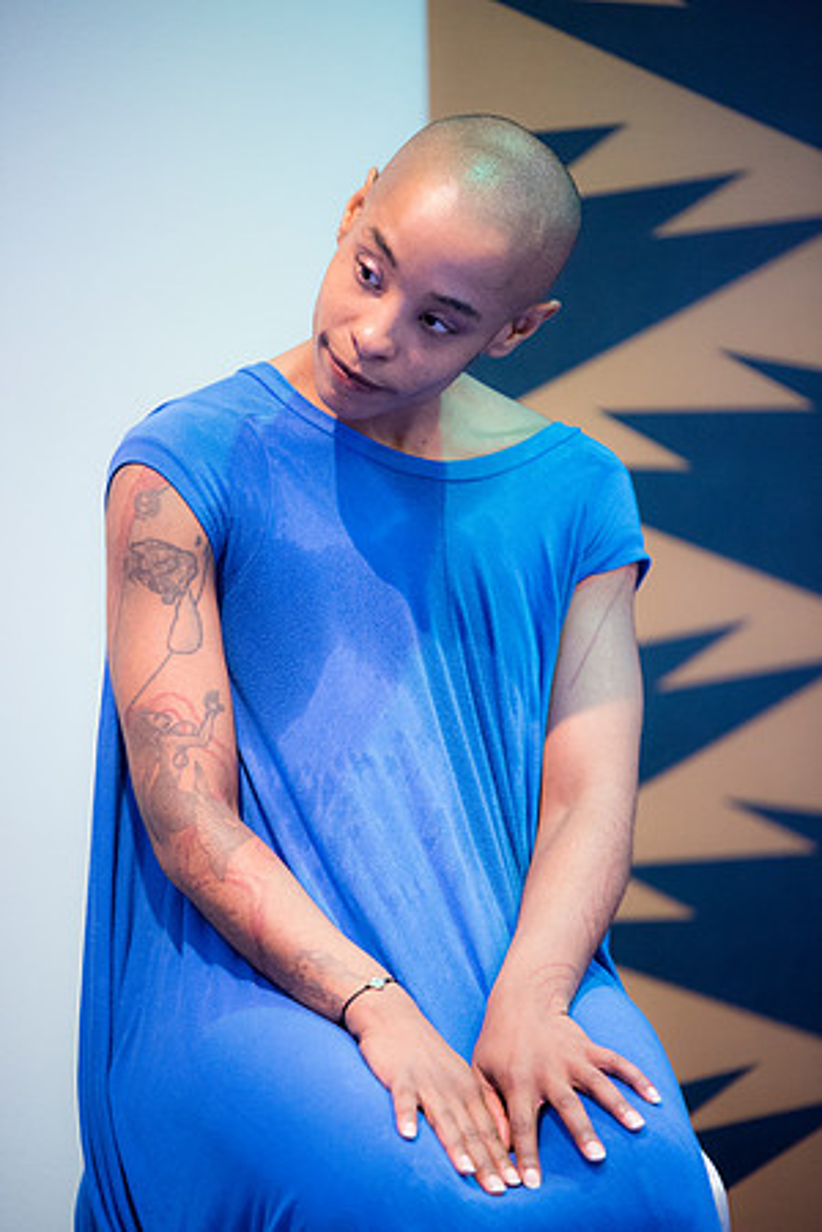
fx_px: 6849
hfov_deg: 6.9
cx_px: 411
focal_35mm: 200
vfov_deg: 10.3
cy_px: 616
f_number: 2.8
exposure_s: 1/125
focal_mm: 200
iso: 2800
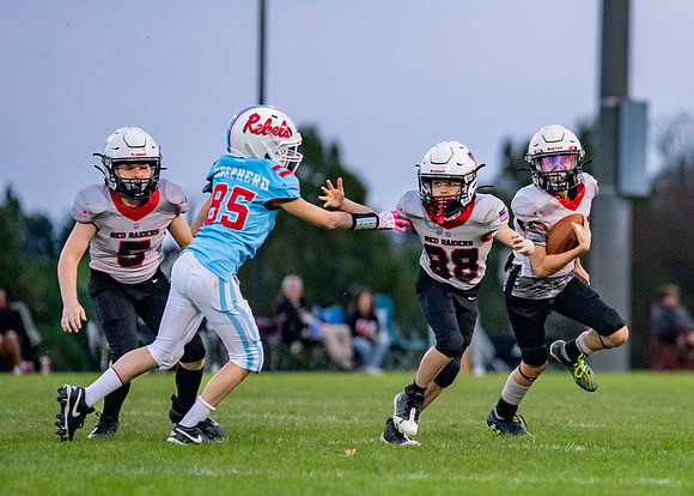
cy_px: 261
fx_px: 7612
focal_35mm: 386
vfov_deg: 3.7
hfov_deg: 5.2
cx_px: 568
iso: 4000
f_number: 2.8
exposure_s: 1/1250
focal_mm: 200
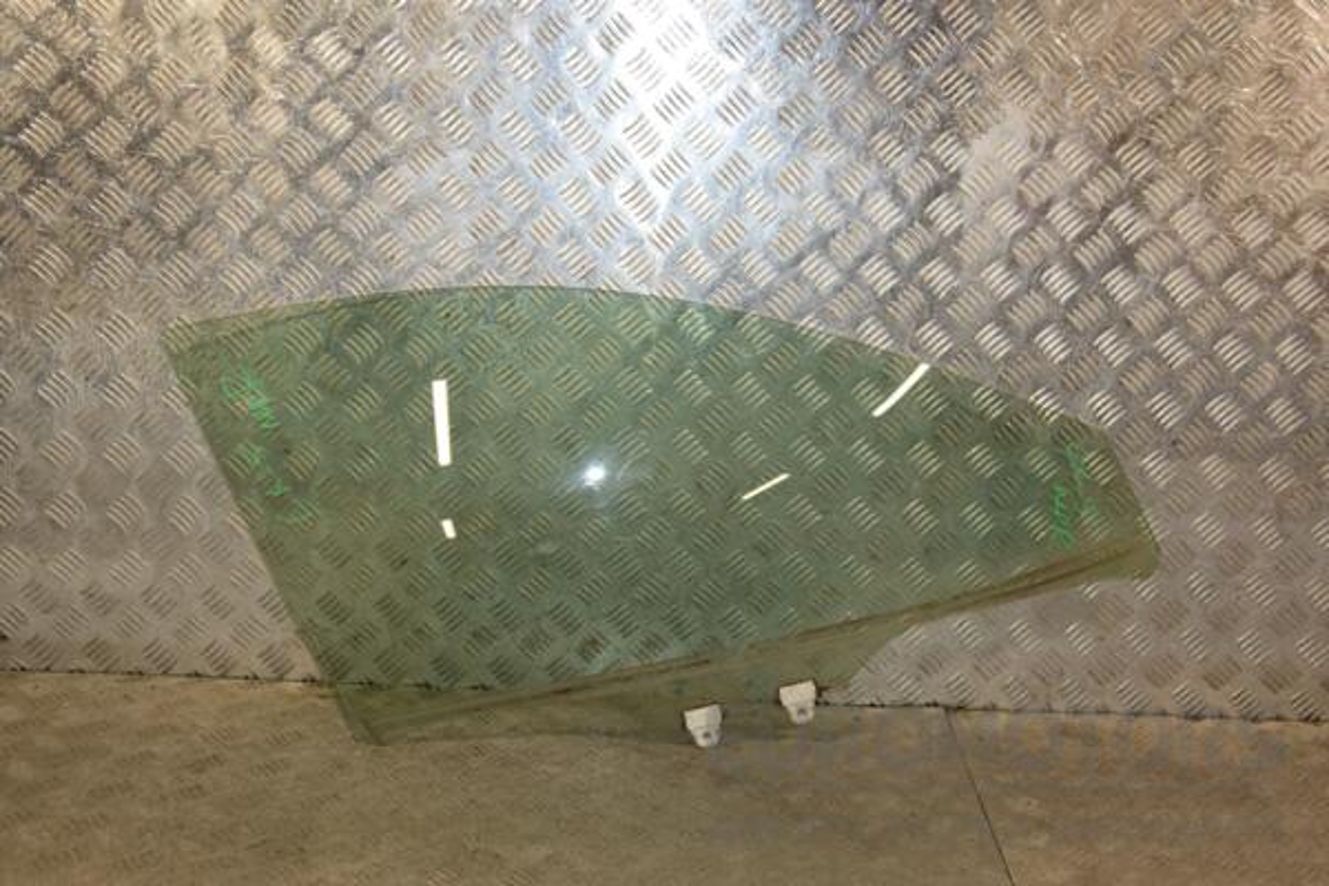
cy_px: 443
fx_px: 1550
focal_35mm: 42
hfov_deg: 46.4
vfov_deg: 31.9
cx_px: 664
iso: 800
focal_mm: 28
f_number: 5
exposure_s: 1/200
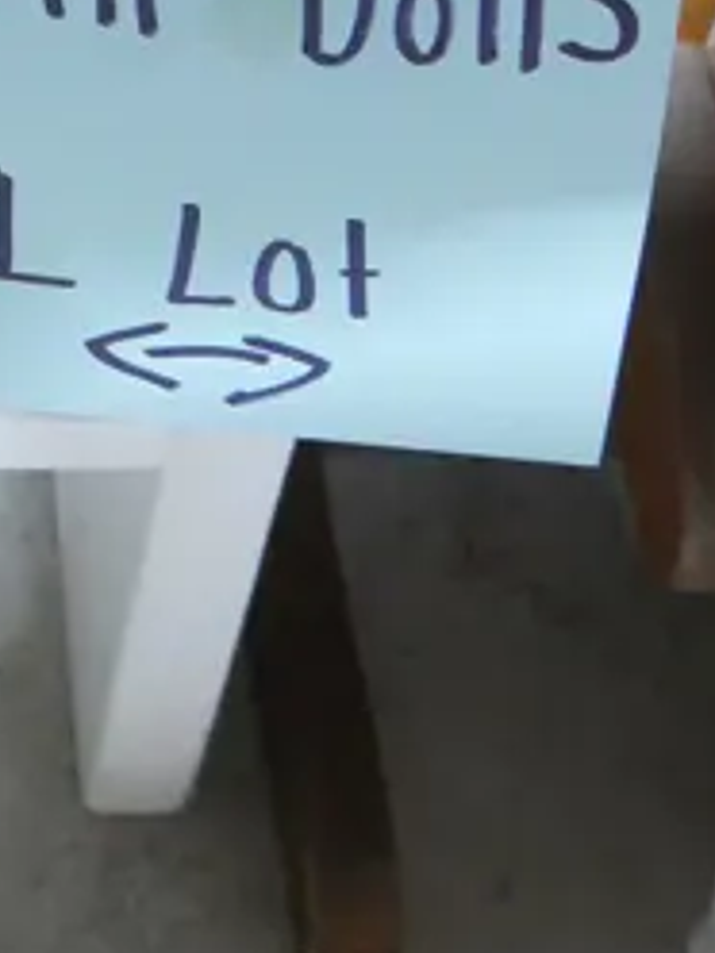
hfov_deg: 11.3
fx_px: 3415
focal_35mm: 124
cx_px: -490
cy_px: -780
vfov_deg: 14.0
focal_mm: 15
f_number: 4.5
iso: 3200
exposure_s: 1/60
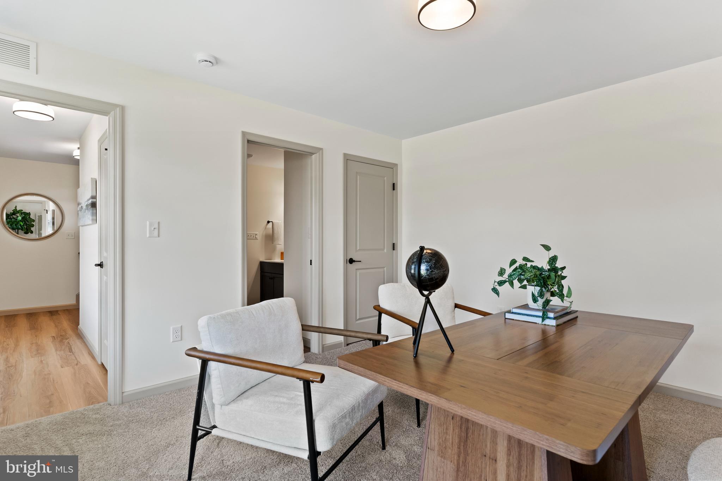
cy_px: 240
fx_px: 361
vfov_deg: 67.4
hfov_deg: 90.0
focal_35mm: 18
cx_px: 361
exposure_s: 1/20
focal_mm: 18
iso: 500
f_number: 8
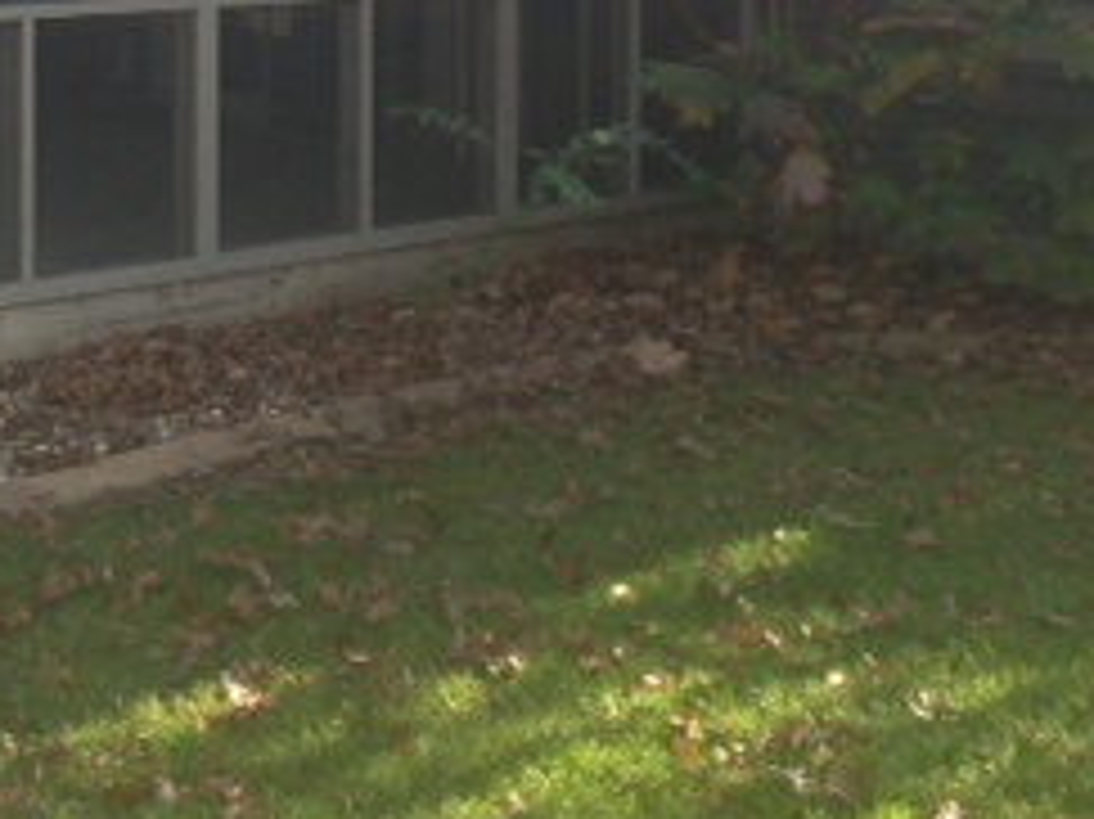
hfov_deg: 22.2
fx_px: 2748
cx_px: 234
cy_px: -216
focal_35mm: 87
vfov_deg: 16.1
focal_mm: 4.13
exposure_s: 1/178
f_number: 2.4
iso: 50
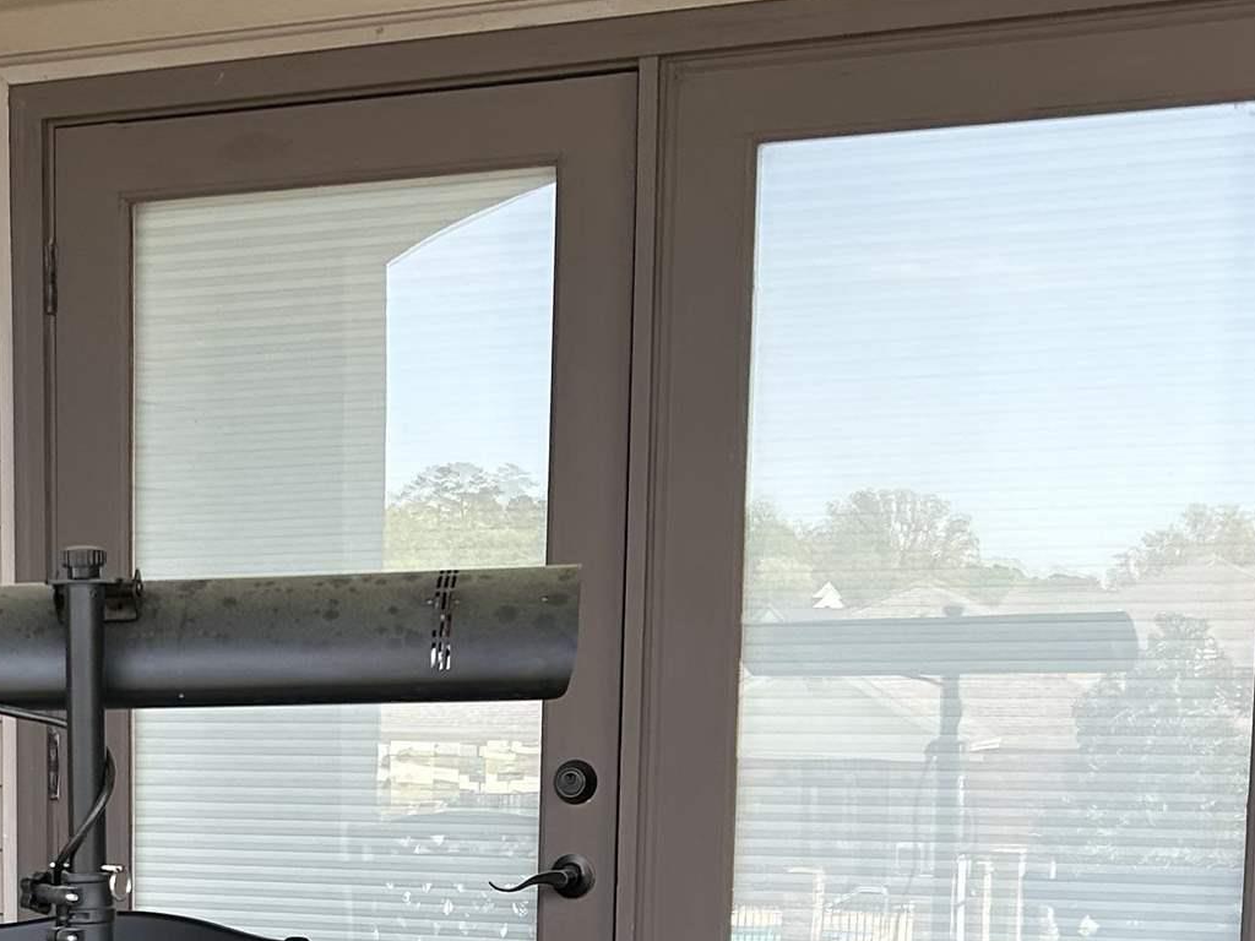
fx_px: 2828
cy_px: 1109
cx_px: 48
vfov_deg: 18.0
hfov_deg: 24.1
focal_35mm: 78
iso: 50
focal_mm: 5.7
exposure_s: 1/486
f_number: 1.5
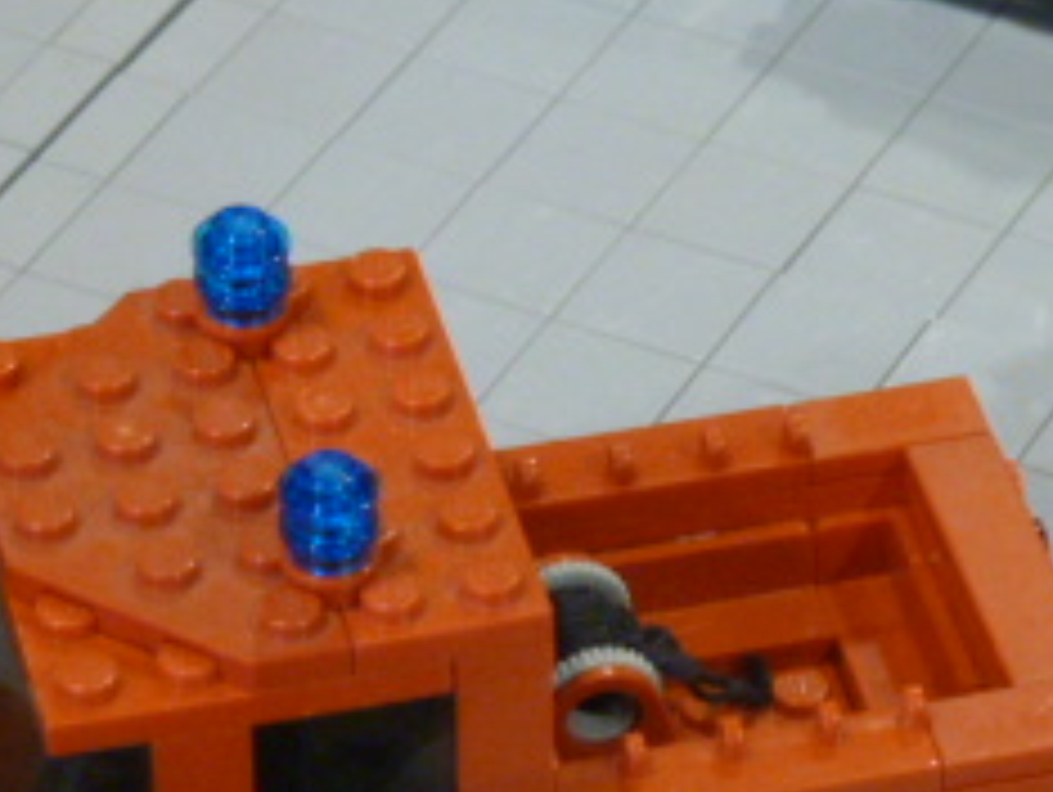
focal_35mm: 246
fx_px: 7491
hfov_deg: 8.0
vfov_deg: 6.0
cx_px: 675
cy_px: 747
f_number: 4.3
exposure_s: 1/25
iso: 400
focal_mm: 14.7
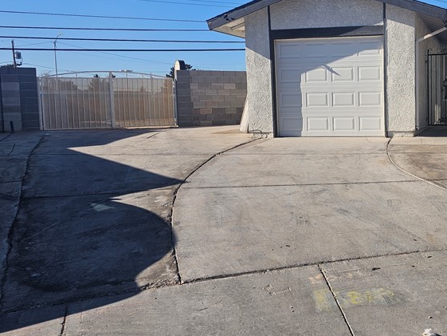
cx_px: 371
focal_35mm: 42
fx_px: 542
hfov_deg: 42.3
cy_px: 141
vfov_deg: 34.3
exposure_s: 1/989
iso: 10
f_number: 1.7
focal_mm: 6.3
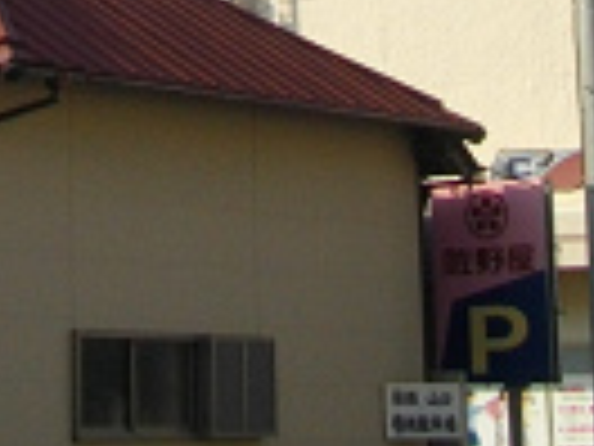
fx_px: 2574
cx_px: -90
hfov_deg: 12.9
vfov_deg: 9.1
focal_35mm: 150
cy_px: -541
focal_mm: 5.7
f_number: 8.8
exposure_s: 1/200
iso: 100
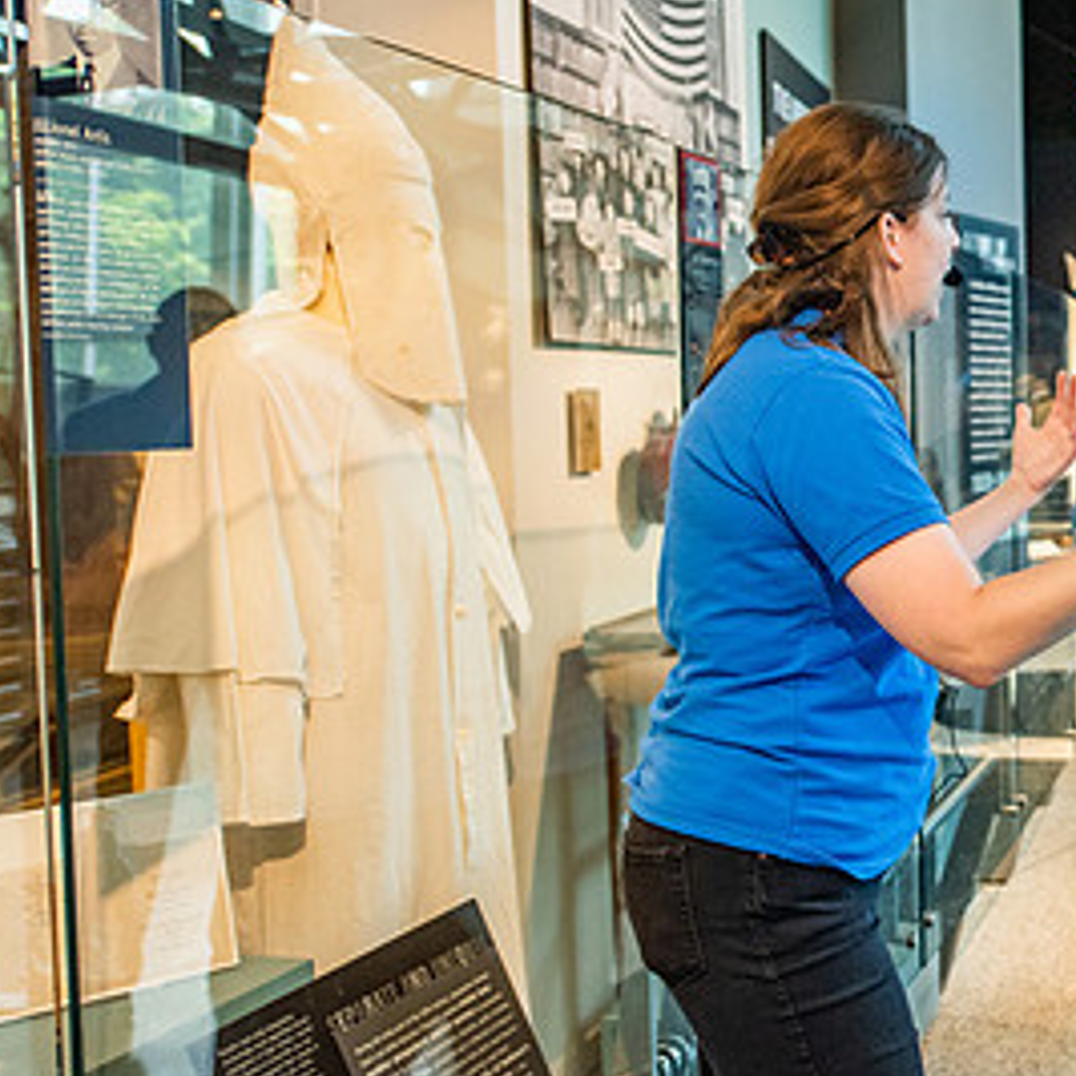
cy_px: 490
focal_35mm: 47
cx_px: 1193
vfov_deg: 36.0
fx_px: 1653
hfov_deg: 31.8
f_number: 2.8
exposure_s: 1/160
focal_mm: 24
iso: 1600
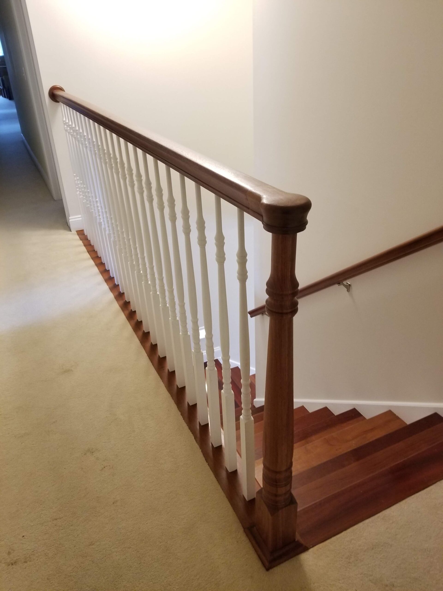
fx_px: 444
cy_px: 296
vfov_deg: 67.3
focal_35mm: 26
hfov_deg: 53.1
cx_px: 222
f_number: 1.7
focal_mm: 4.3
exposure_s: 1/30
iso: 160
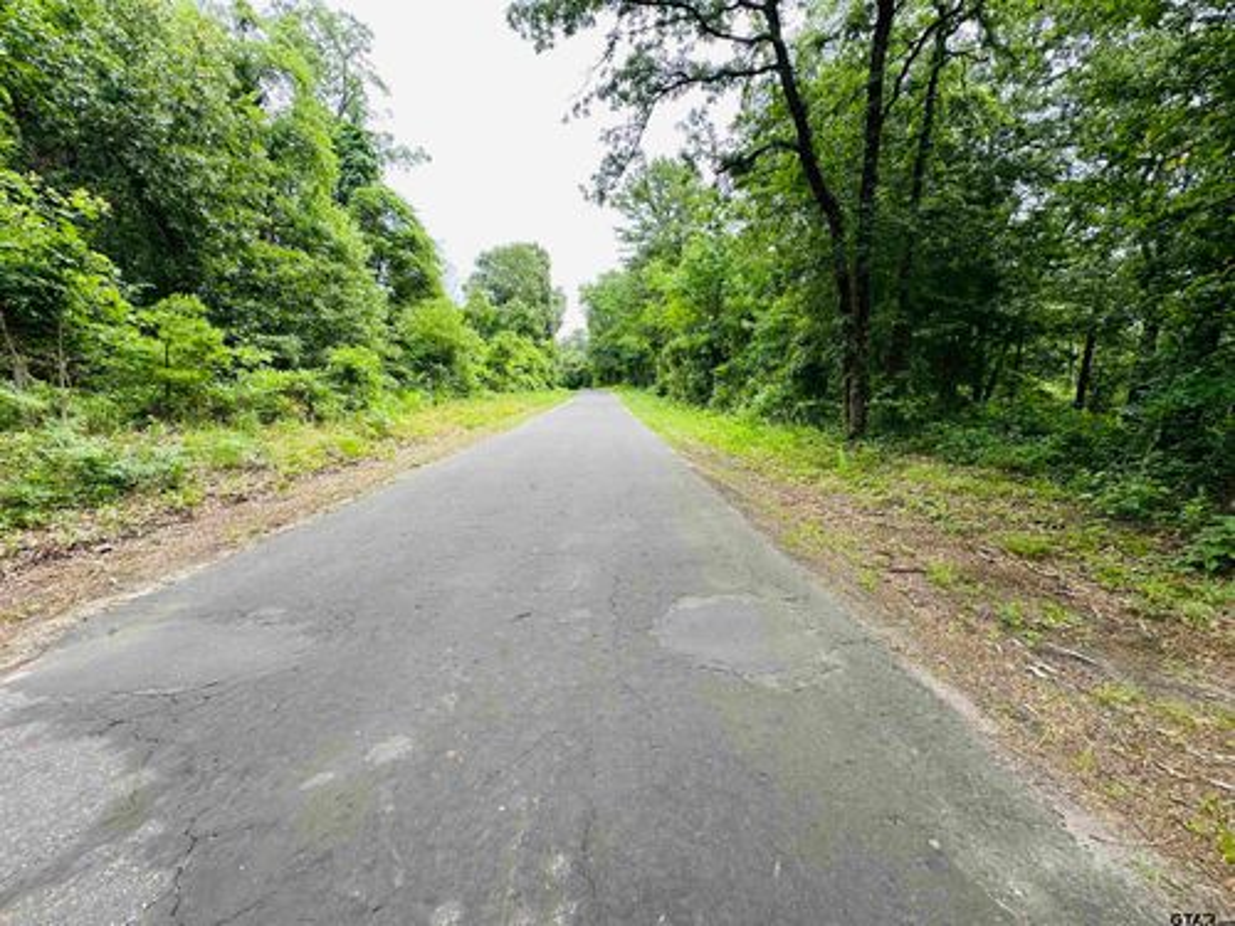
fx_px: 499
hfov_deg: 102.1
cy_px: 463
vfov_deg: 85.7
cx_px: 618
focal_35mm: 14
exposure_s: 1/198
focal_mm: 2.22
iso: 40
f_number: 2.2
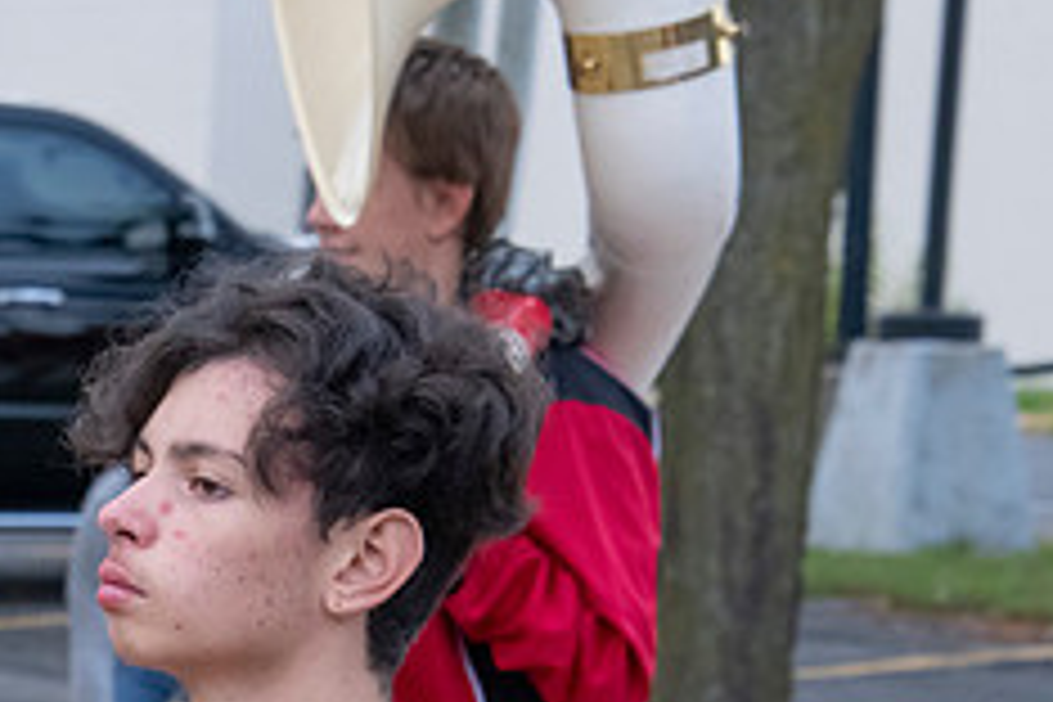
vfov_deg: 4.4
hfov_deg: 6.6
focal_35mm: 310
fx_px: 9067
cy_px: 853
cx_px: -176
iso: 3200
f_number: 11
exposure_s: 1/400
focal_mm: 125
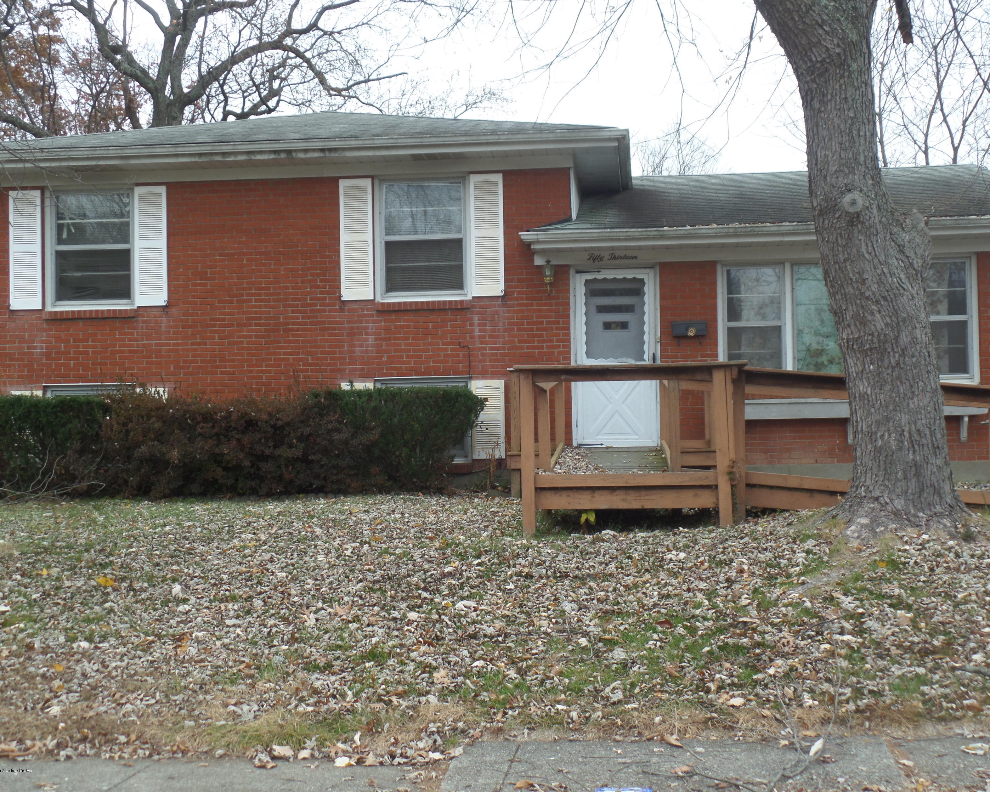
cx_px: 521
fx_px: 1289
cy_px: 397
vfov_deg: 34.2
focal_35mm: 44
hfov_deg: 42.0
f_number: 3.2
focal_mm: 7.5
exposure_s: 1/125
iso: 100
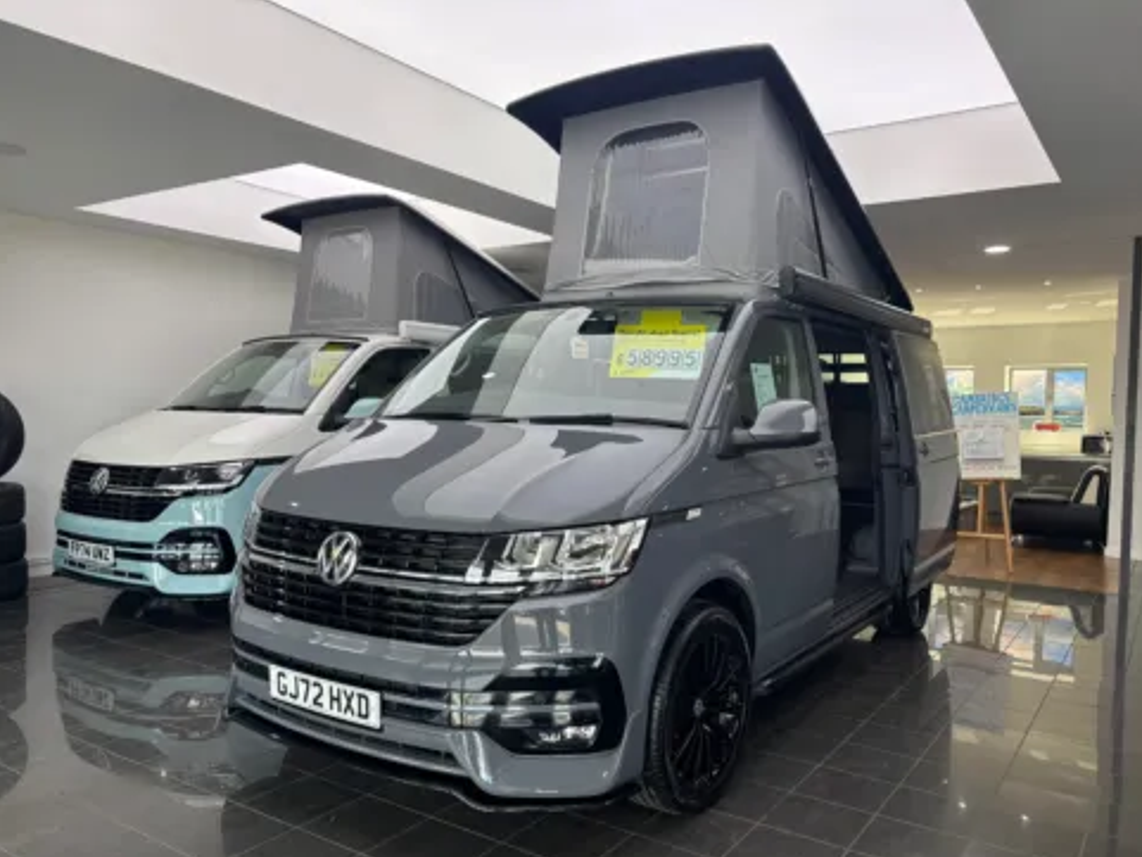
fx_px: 891
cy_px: 443
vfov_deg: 51.4
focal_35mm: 27
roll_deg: -1.2
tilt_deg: -3.1
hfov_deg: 65.3
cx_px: 591
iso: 32
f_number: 1.6
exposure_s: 1/100
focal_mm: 5.96
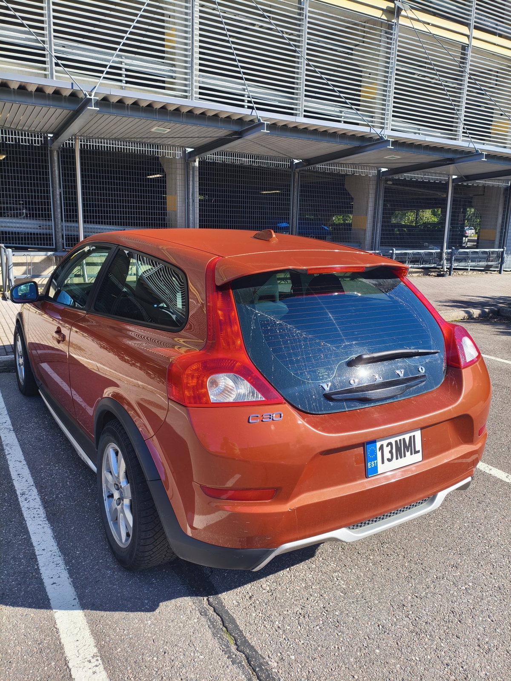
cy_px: 340
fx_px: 512
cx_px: 256
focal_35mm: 26
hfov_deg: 53.1
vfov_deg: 67.3
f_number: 1.5
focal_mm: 4.94
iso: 80
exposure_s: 1/565
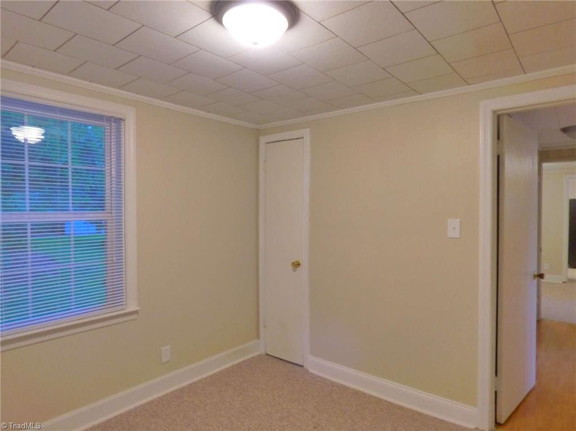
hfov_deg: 81.8
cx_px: 288
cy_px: 216
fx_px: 333
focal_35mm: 20
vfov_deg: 65.9
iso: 400
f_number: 5
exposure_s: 1/4
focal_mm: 3.58
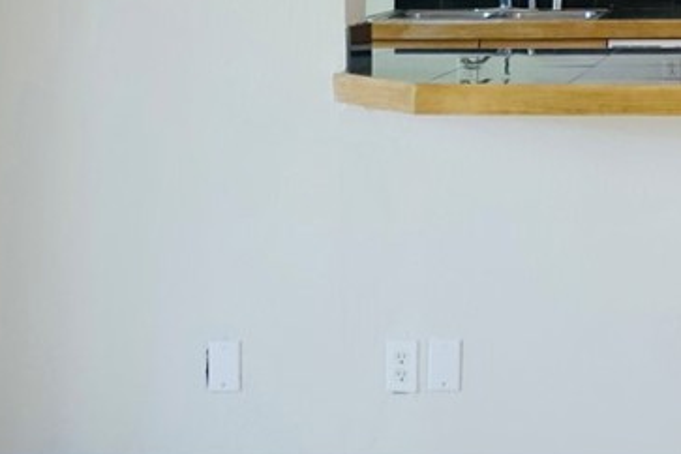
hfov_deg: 23.9
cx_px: 764
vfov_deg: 16.5
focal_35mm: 79
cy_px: -97
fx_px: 1494
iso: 1600
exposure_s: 1/40
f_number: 3.5
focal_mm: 28
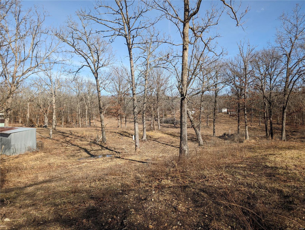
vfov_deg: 56.9
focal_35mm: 24
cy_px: 115
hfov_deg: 71.5
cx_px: 152
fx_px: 212
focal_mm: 6.9
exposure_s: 1/806
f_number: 1.68
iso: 20
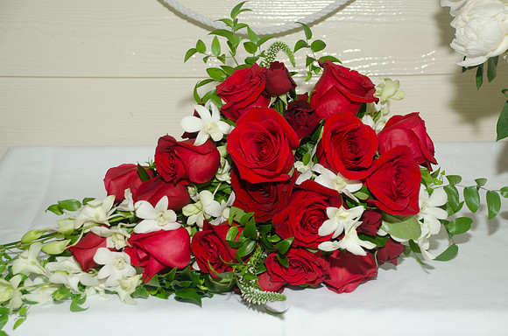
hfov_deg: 26.0
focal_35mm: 78
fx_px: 1098
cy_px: 168
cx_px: 254
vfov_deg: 17.4
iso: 100
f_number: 5
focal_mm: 52
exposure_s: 1/60
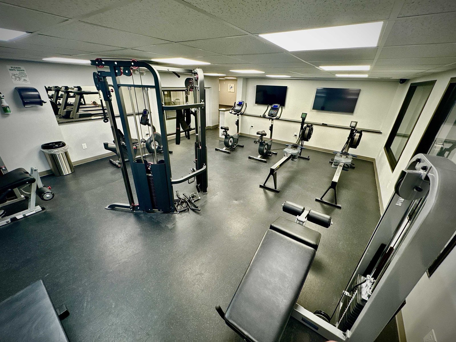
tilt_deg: -26.9
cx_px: 228
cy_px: 171
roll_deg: -2.7
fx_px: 184
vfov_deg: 85.7
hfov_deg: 102.1
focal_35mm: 14
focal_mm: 2.22
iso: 250
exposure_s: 1/60
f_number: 2.2
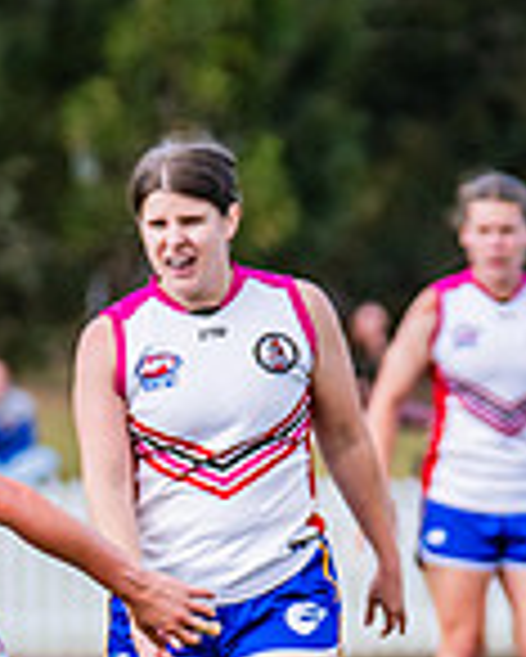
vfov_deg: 1.7
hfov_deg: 1.3
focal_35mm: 1159
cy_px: 674
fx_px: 22530
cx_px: -366
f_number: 5.6
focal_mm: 250
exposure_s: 1/1600
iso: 800
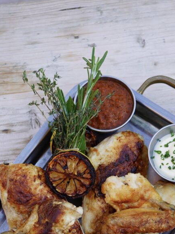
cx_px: 82
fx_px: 749
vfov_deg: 17.6
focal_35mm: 111
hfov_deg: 13.3
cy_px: 193
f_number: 5.6
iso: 160
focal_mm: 65
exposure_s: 1/80
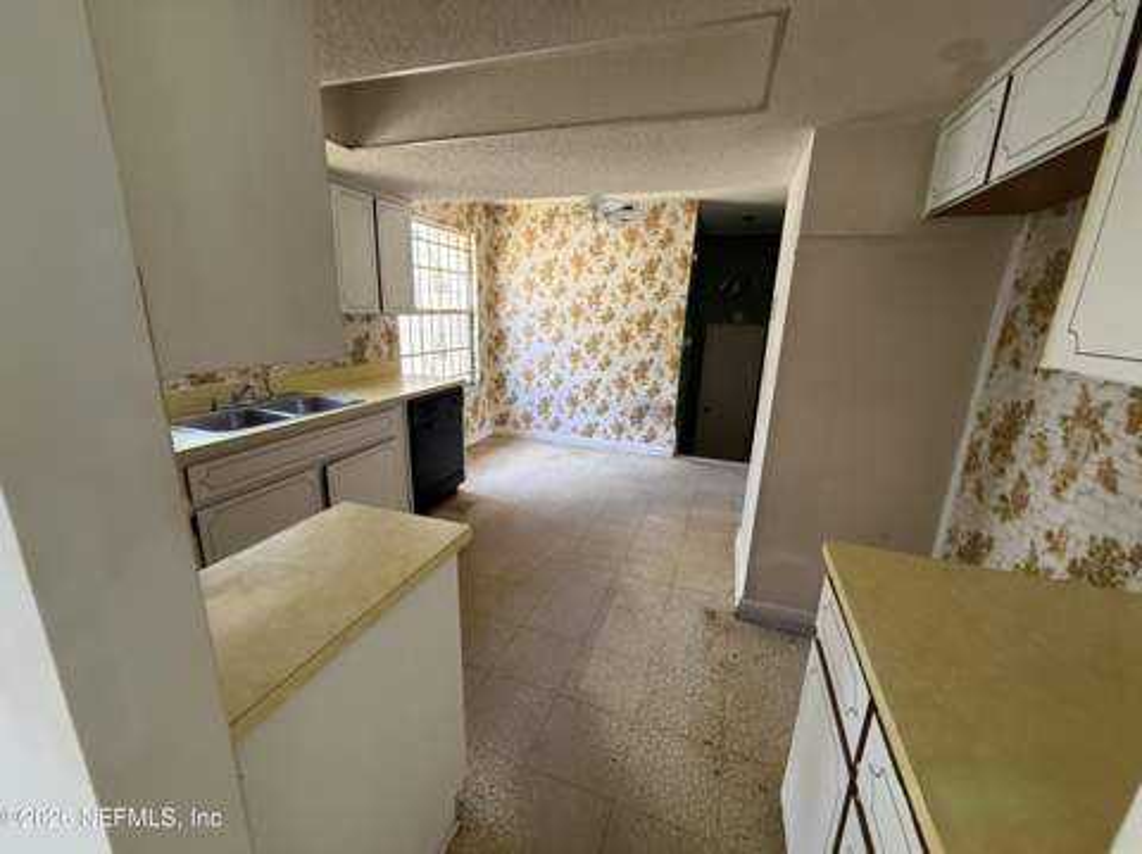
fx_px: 461
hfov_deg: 102.1
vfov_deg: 85.6
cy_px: 427
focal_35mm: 14
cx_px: 571
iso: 400
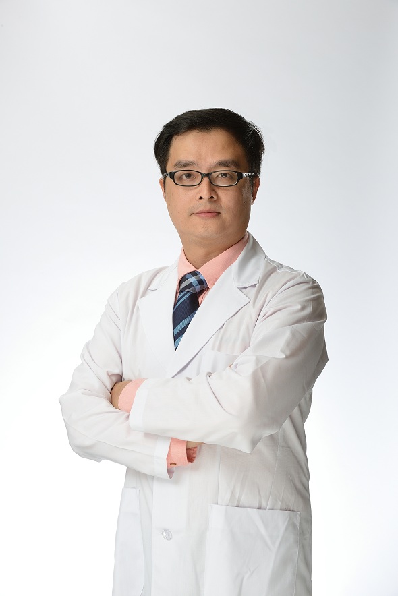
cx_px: 199
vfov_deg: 22.6
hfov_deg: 15.2
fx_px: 1491
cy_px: 298
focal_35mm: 90
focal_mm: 90
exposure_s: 1/125
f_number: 11
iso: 125
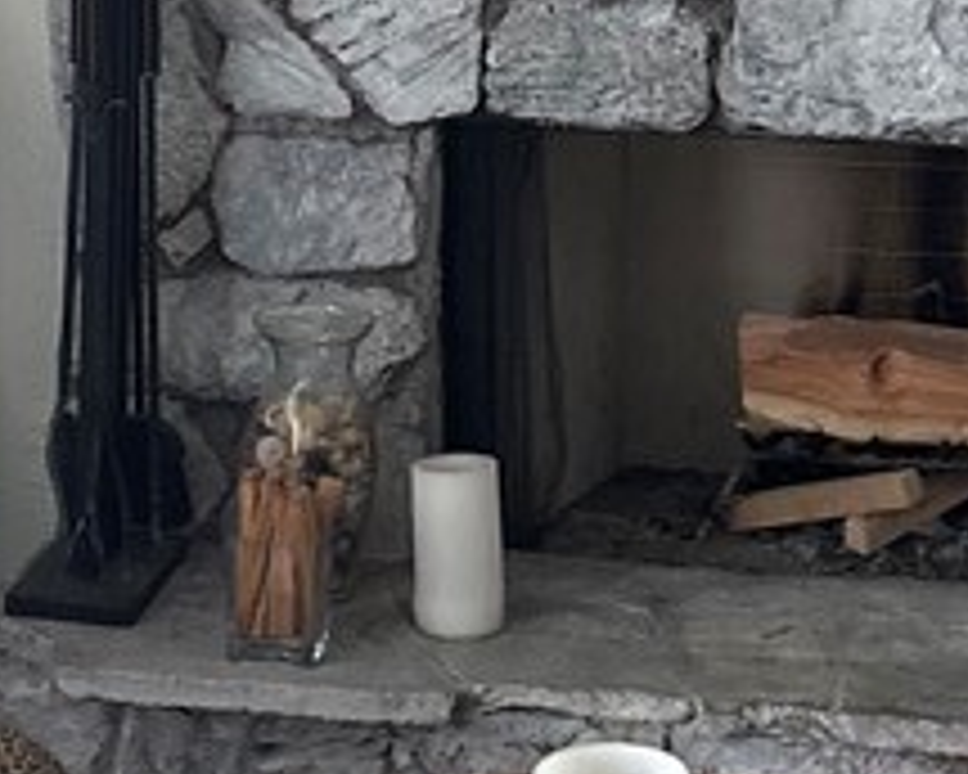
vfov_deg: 12.7
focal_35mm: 121
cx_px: 644
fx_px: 3467
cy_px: 189
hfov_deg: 15.9
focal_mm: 5.96
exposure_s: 1/33
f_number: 1.6
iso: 500
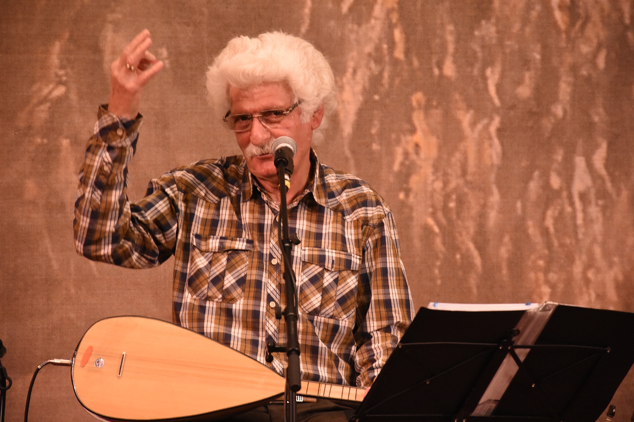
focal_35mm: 158
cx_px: 317
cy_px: 211
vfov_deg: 8.7
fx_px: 2773
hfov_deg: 13.0
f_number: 5.6
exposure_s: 1/100
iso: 4000
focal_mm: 105
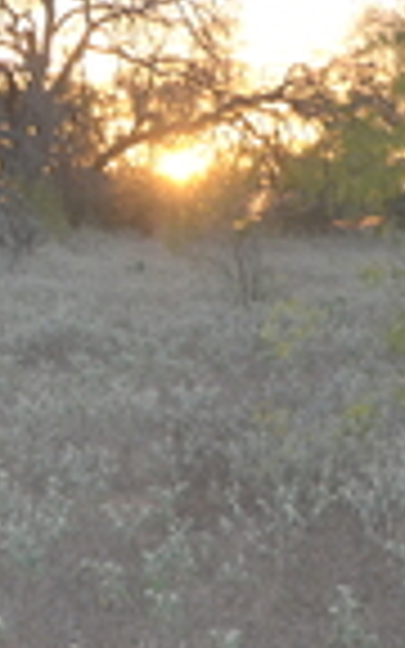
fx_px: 2512
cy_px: 297
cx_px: -216
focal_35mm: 142
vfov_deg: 14.7
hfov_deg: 9.0
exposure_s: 1/200
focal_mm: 21
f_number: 3.8
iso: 200
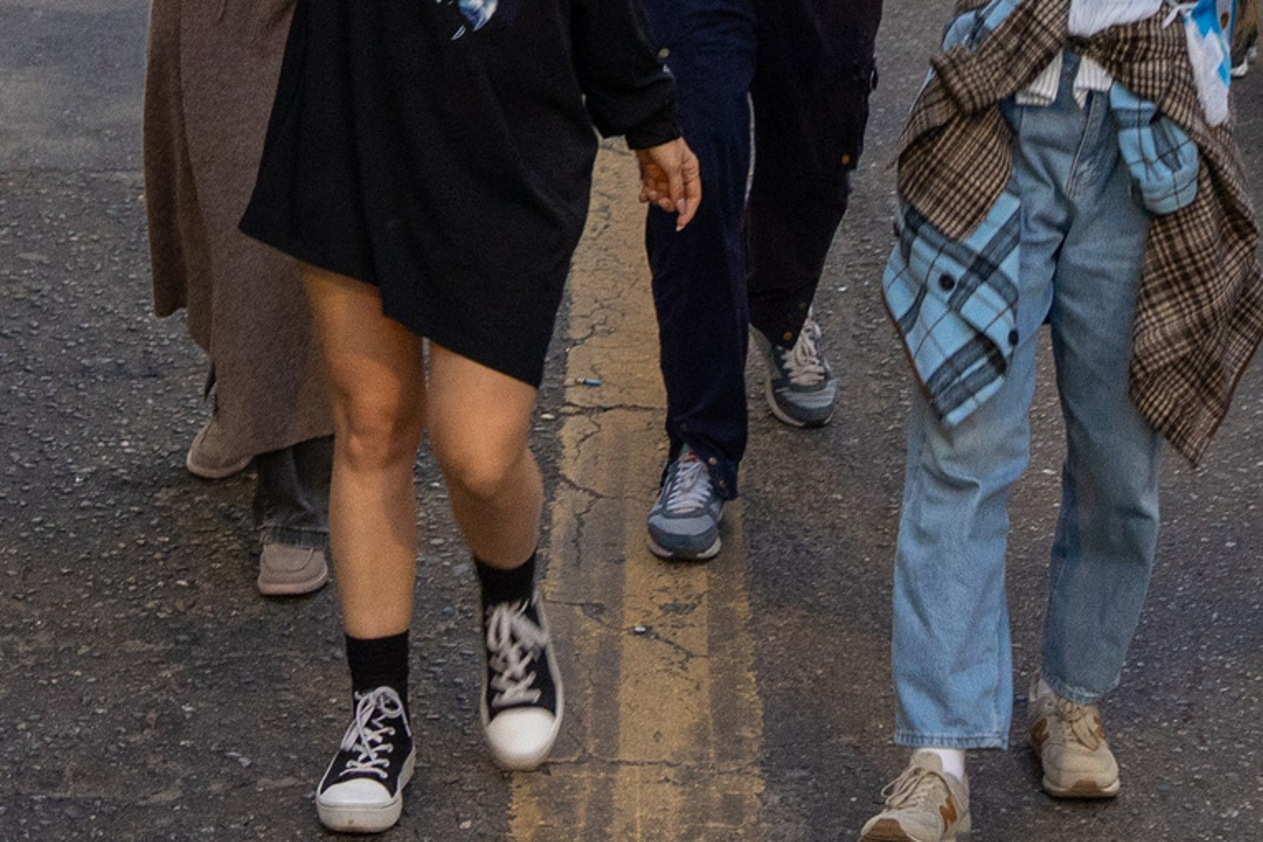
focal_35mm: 125
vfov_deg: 10.7
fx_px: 4385
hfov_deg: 16.4
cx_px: 487
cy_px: -220
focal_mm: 35
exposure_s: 1/160
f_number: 3.5
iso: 1600
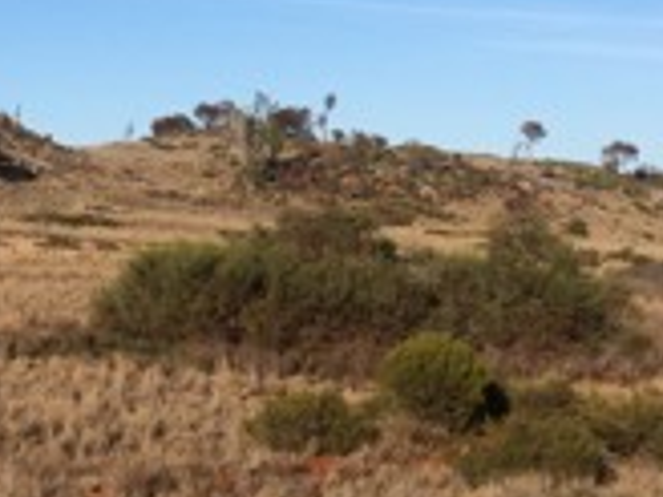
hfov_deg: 21.2
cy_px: -48
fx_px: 1762
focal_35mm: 92
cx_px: 230
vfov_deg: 15.6
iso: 32
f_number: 2.2
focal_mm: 4.15
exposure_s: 1/2564
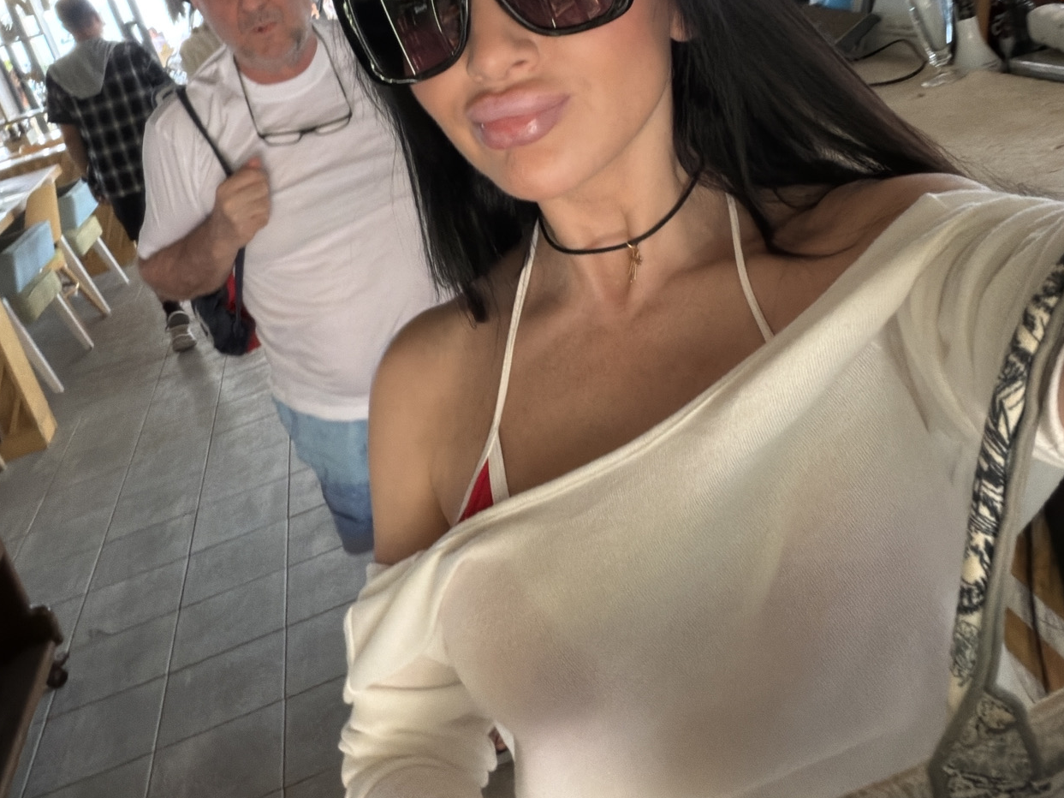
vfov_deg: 37.8
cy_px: 206
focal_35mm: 37
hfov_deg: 50.0
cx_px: 592
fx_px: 1137
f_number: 1.9
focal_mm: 2.71
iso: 400
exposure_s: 1/121
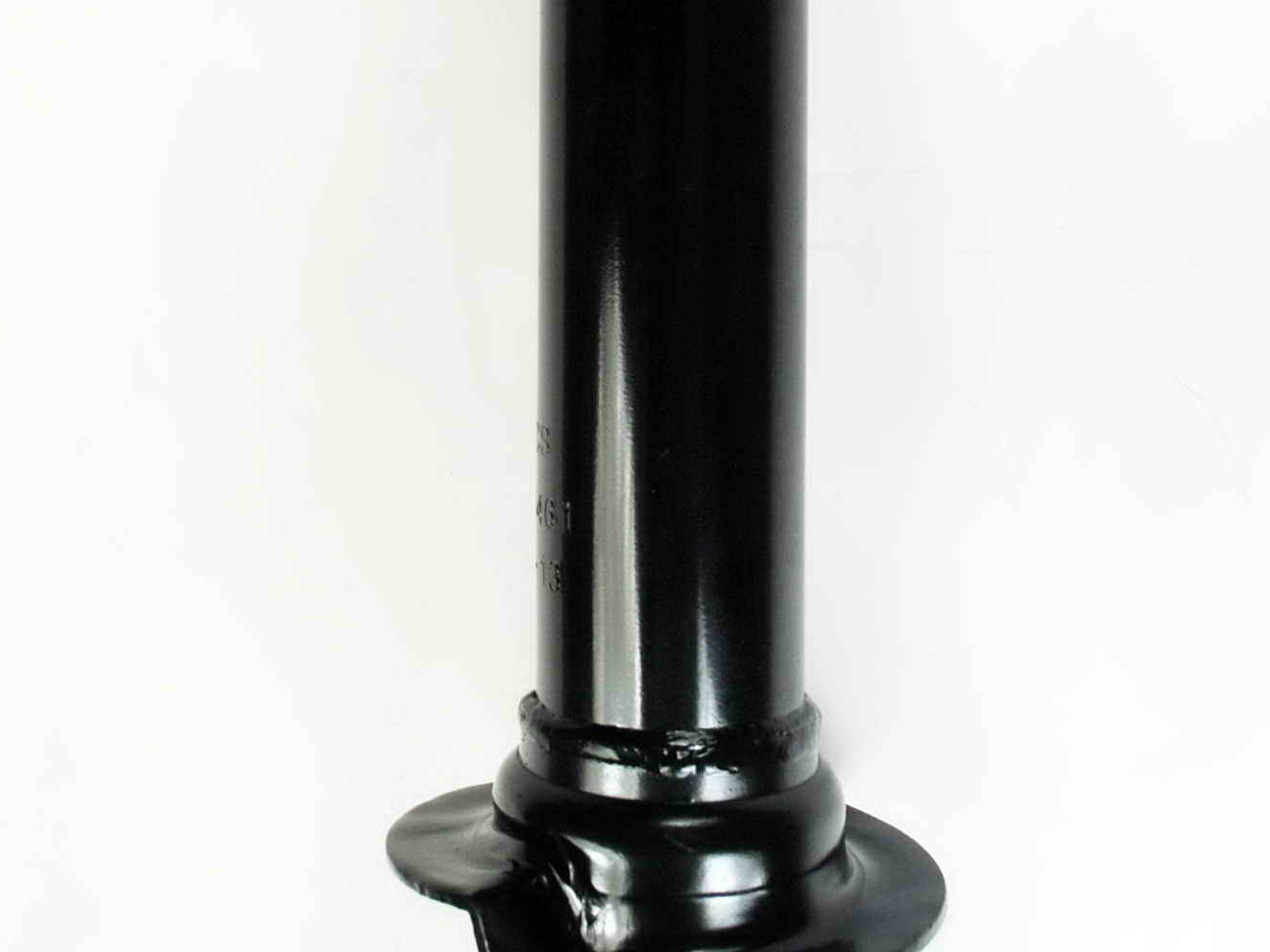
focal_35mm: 93
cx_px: 652
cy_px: -146
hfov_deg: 21.1
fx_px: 3412
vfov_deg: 15.4
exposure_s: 1/125
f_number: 5.6
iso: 100
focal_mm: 22
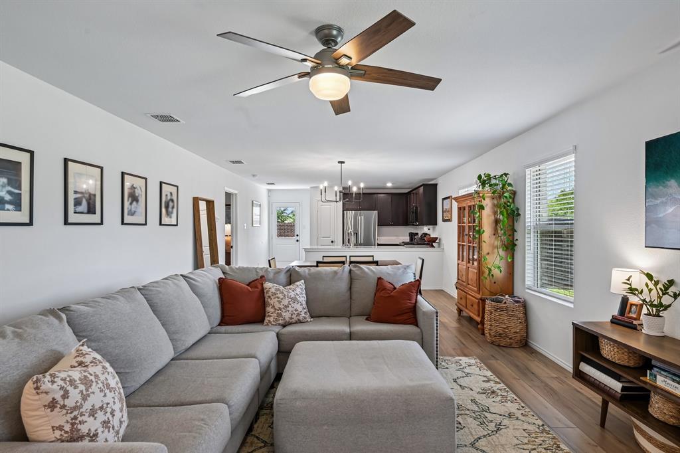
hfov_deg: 88.5
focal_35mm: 18
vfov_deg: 65.9
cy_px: 226
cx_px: 340
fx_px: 349
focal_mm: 18.5
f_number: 8
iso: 400
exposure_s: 1/15
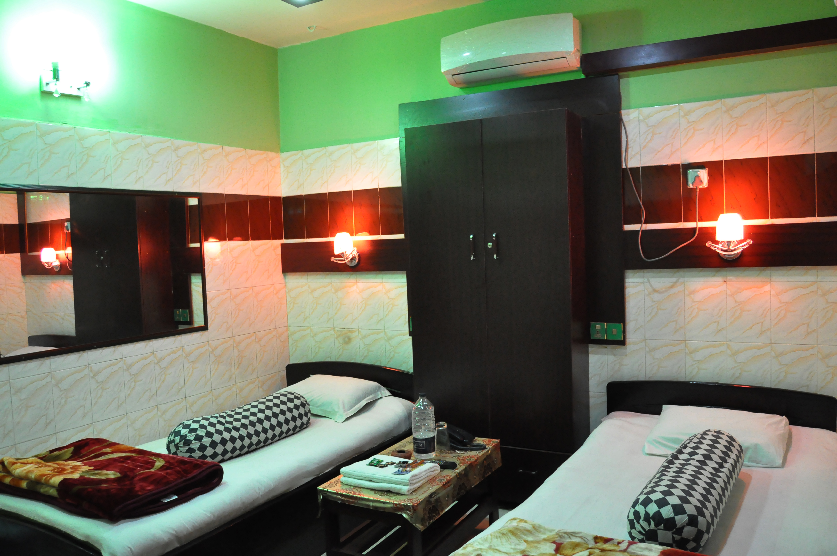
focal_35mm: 27
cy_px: 278
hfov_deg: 67.4
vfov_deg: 47.8
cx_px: 418
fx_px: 627
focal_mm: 18
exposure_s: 1/80
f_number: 4.5
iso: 3200
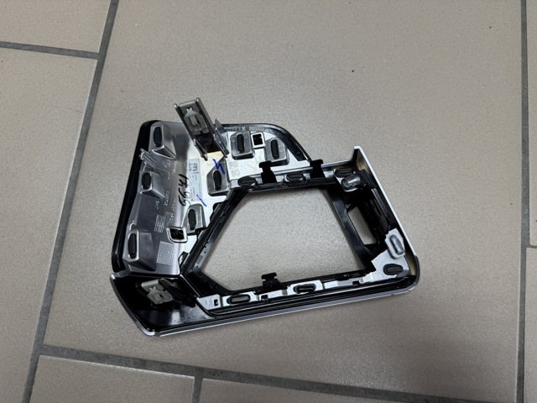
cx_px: 268
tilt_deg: -79.1
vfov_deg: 56.8
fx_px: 372
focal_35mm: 24
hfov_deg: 71.6
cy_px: 202
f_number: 1.78
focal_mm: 6.76
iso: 100
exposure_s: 1/100
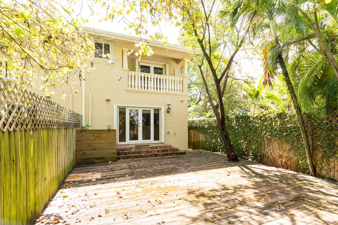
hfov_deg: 96.7
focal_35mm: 16
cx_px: 174
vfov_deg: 73.7
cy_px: 109
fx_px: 150
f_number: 5
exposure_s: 1/125
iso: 320
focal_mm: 10
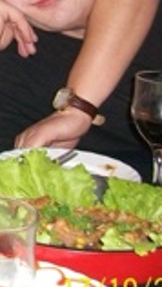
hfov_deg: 9.1
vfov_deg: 17.2
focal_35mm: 122
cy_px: 15
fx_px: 931
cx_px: -211
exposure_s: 1/60
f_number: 2.8
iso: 120
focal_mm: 5.7
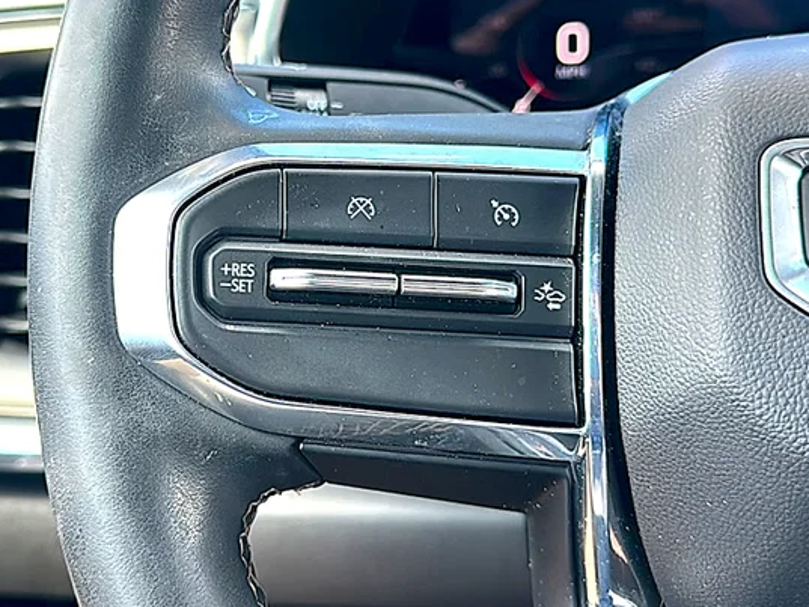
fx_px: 1005
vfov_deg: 33.6
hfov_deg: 43.7
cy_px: 270
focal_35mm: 43
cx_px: 345
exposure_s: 1/212
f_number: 1.78
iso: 100
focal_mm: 6.86
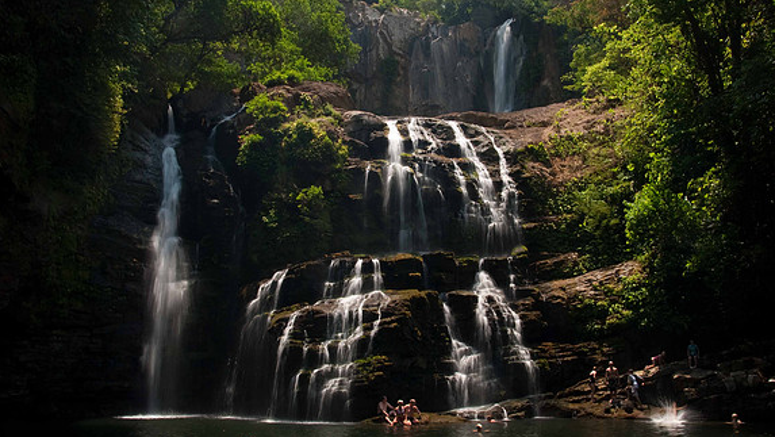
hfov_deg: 56.6
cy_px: 218
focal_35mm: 35
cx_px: 390
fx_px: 720
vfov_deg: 33.8
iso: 100
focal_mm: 22
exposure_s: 1/8
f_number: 16
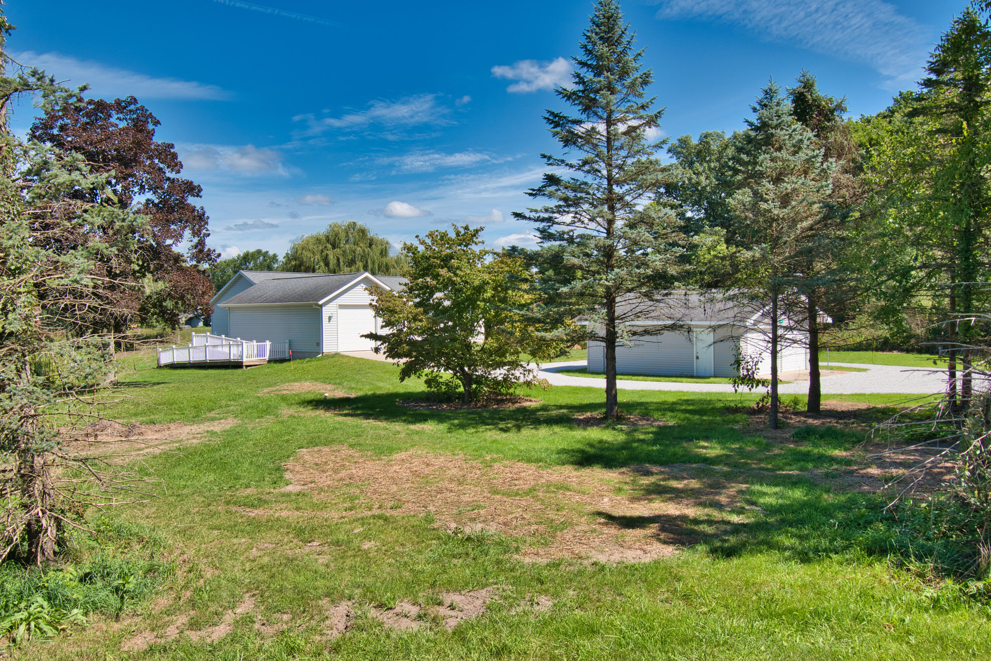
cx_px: 496
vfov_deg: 43.6
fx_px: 826
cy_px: 330
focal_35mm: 30
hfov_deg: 61.9
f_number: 10
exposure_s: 1/400
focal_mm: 20
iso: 200
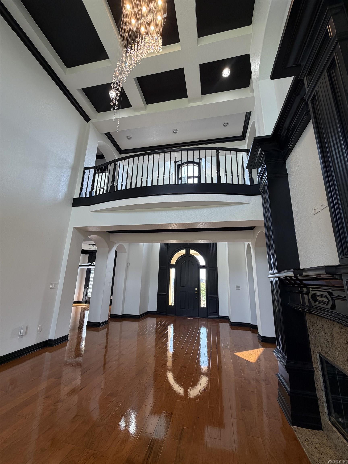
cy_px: 232
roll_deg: -1.0
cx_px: 174
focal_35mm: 14
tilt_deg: +14.3
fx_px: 188
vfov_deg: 102.1
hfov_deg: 85.7
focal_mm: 2.22
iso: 125
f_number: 2.2
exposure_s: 1/120
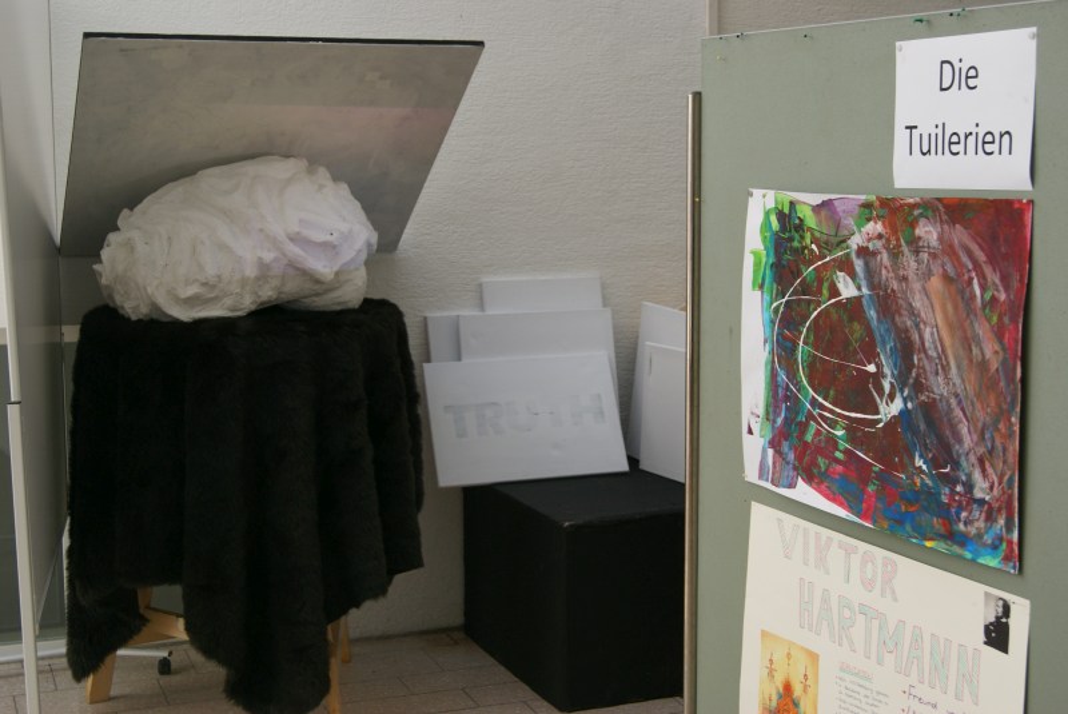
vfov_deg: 25.8
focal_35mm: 52
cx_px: 534
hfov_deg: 37.8
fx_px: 1559
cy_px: 357
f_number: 5.6
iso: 100
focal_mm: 35
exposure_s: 1/100
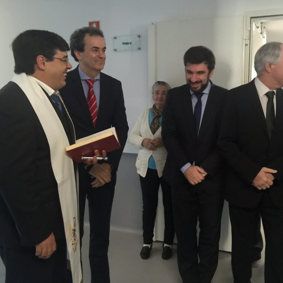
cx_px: 171
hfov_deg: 46.9
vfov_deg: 47.2
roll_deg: -1.8
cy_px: 140
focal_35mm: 35
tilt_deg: -5.0
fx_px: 324
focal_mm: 4.15
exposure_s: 1/17
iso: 100
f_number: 2.2
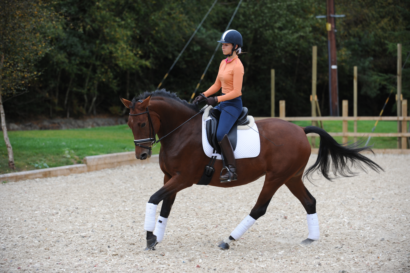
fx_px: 1252
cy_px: 136
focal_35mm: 110
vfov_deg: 12.4
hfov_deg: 18.6
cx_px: 205
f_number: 3.2
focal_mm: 110
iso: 400
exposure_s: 1/1000
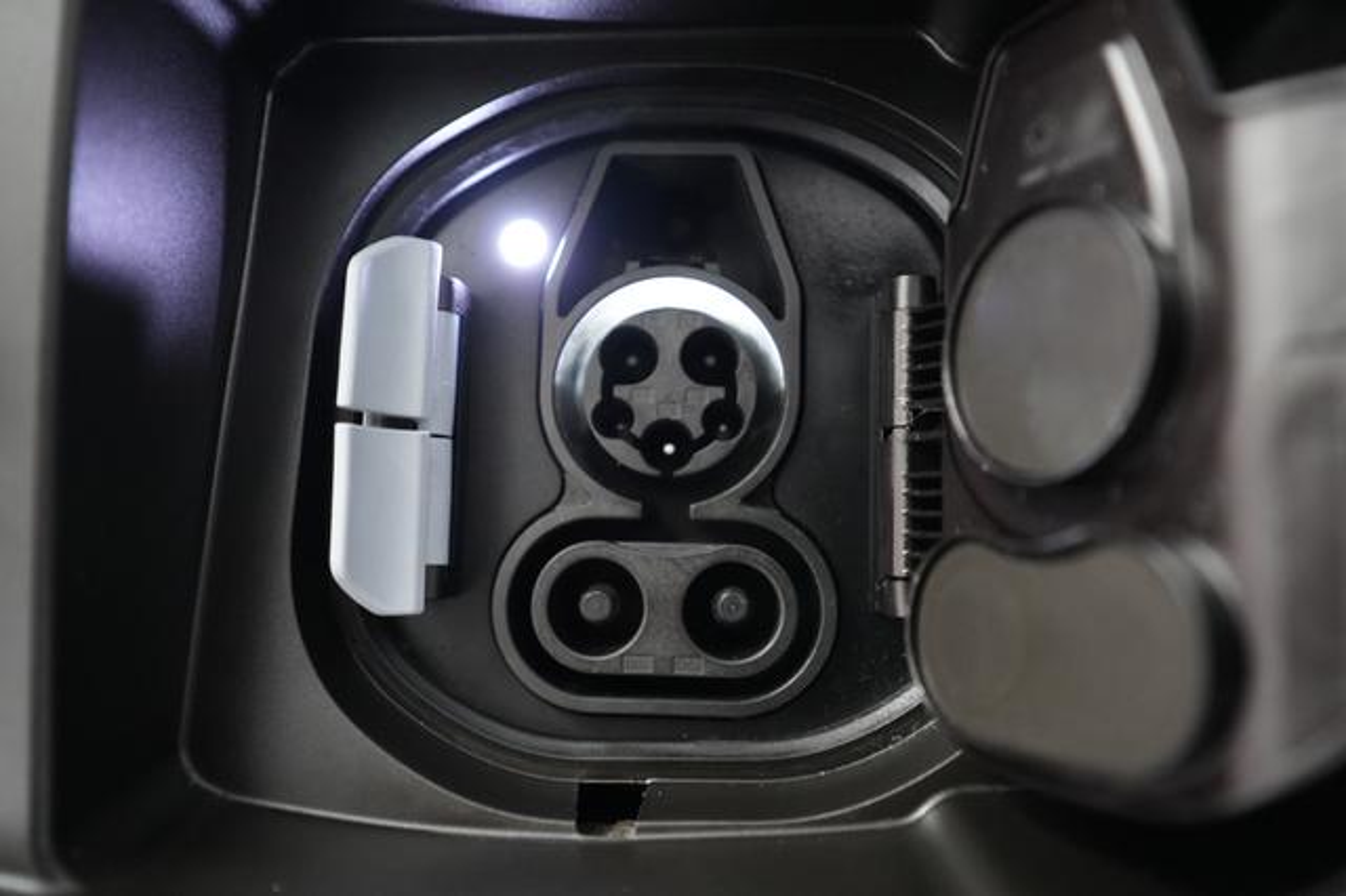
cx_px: 673
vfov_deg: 46.4
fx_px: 1046
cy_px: 448
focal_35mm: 28
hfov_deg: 65.5
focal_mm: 28
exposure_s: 1/60
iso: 6400
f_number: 2.8
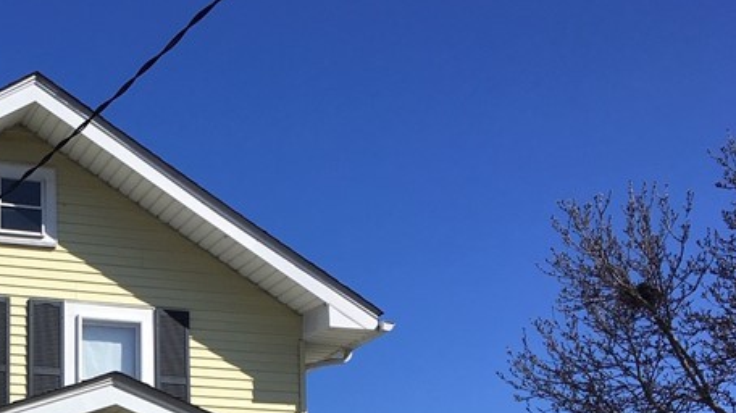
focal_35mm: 71
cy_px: 561
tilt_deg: +8.5
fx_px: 1385
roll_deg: -1.3
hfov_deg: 27.5
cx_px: -50
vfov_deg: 16.0
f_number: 2.2
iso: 25
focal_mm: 4.15
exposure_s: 1/2024
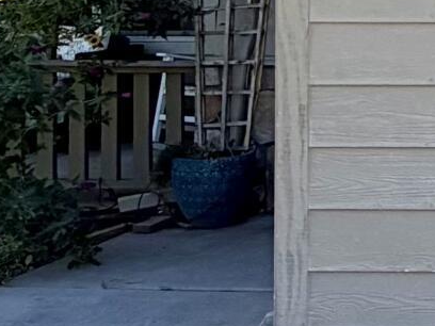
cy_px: -55
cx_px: 820
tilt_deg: +0.2
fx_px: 1294
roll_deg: -0.4
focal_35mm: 103
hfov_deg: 15.8
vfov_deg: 14.0
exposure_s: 1/502
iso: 40
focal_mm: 2.22
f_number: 2.2
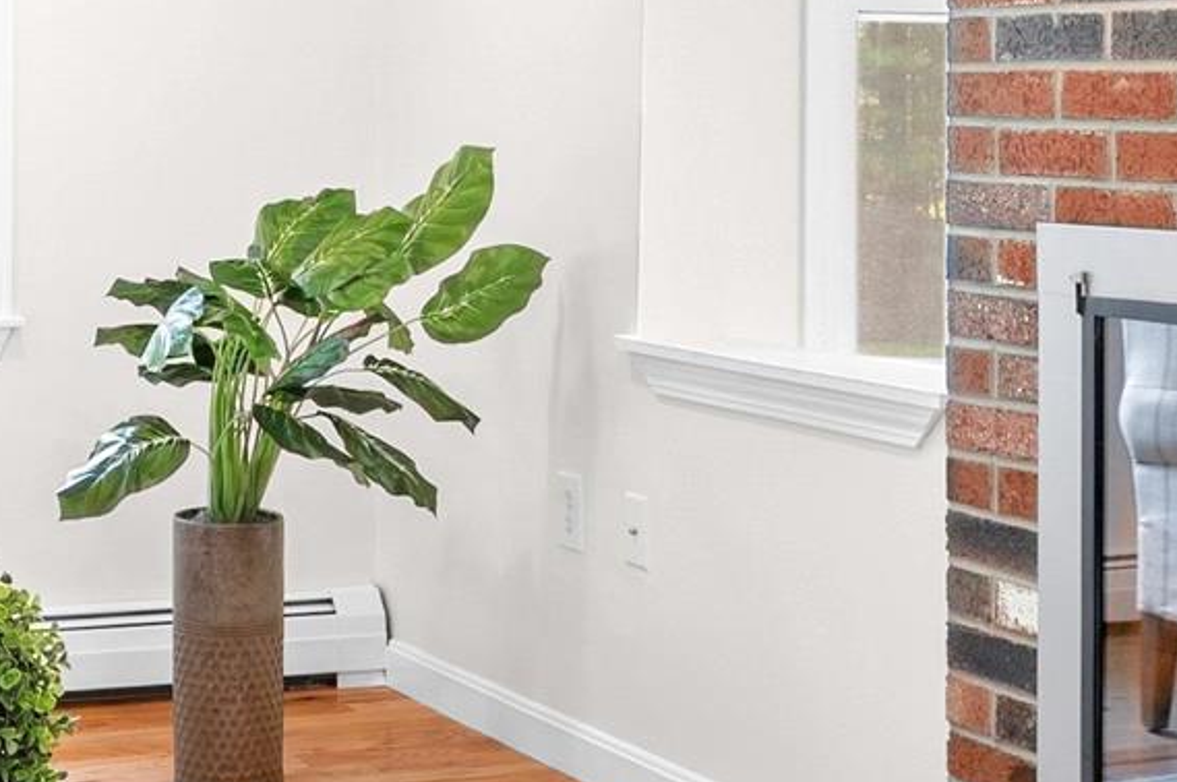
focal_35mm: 81
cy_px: 169
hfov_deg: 24.2
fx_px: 2645
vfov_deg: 16.7
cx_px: 52
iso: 250
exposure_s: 1.3
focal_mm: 15
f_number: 7.1
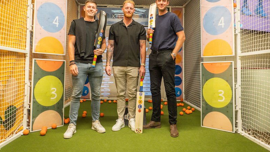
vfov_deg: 38.8
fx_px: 215
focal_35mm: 30
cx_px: 134
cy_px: 62
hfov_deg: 64.3
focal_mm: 28
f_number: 2
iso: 800
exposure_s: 1/160
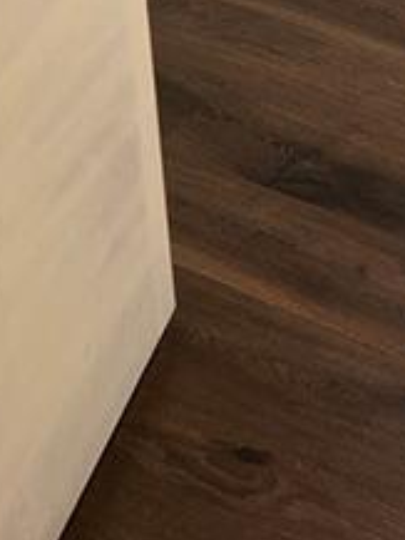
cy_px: -214
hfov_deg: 15.7
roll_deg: -0.2
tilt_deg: -23.9
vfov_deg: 19.2
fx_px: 1434
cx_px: 440
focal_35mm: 92
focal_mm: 5.7
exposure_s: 1/60
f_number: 1.5
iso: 160
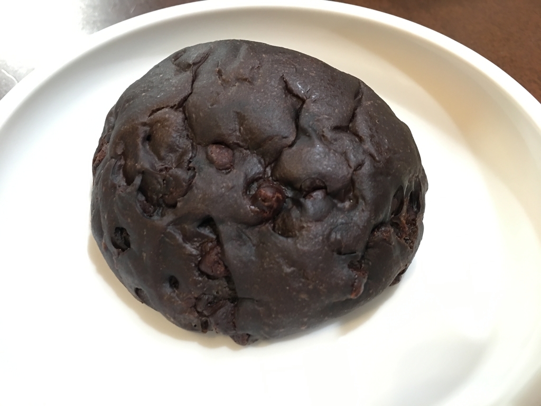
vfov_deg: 48.2
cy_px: 203
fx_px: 453
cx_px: 270
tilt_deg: -50.0
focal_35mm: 29
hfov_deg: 61.7
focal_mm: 4.15
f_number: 2.2
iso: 50
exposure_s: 1/4
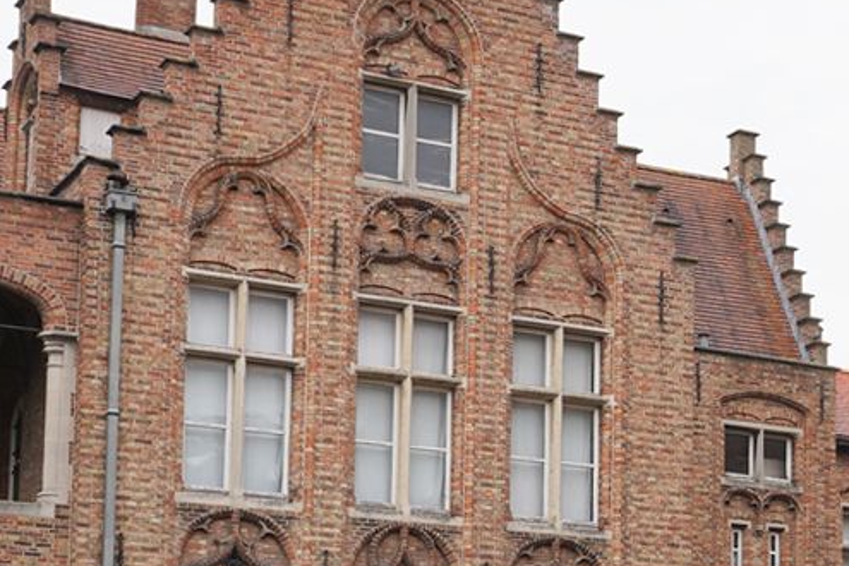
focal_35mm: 97
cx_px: 1027
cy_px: 604
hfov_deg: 19.7
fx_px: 2287
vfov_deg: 13.8
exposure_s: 1/100
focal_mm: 24
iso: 100
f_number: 11
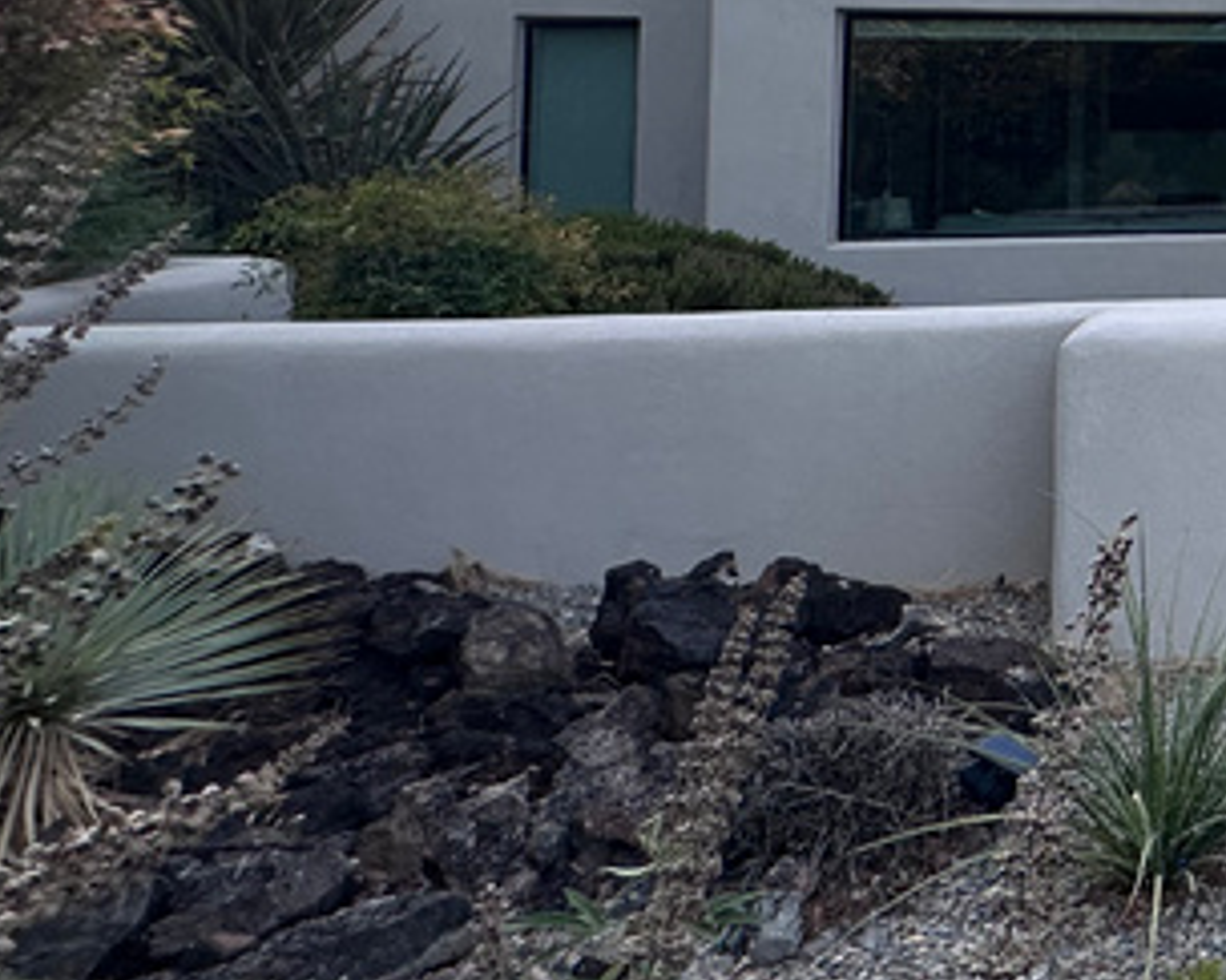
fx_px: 1669
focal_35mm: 46
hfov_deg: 27.5
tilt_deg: +3.8
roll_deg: +1.7
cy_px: 52
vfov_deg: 30.9
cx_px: 1843
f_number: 2.2
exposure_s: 1/596
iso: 40
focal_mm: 2.22
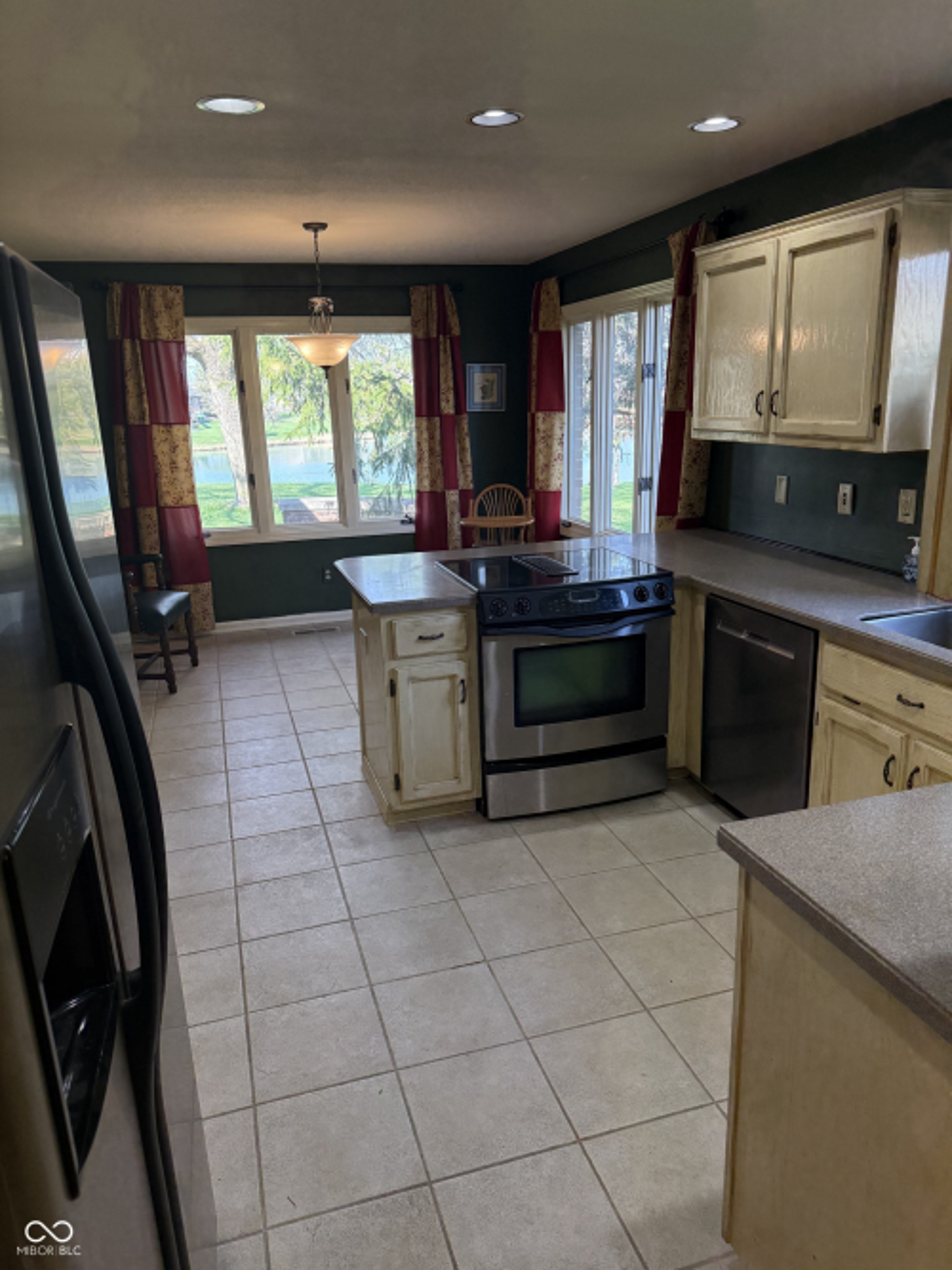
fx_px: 880
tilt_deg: -15.7
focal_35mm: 24
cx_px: 476
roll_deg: +1.5
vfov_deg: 71.6
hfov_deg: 56.8
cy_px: 635
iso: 200
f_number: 1.78
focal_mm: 6.76
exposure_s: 1/200
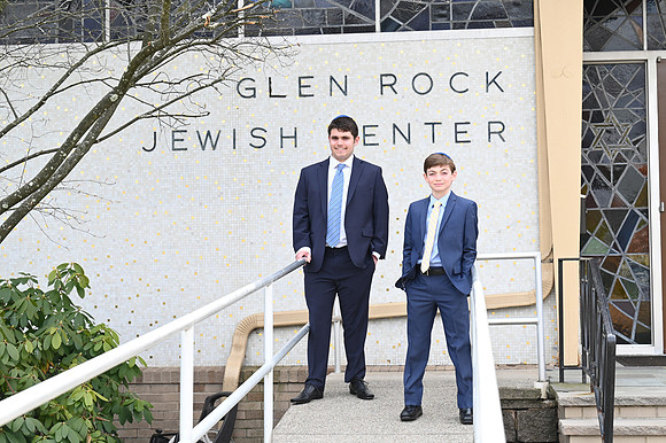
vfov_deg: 19.4
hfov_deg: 28.9
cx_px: 333
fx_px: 1294
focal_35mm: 70
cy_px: 222
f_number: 6.3
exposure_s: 1/200
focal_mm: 70
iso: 250
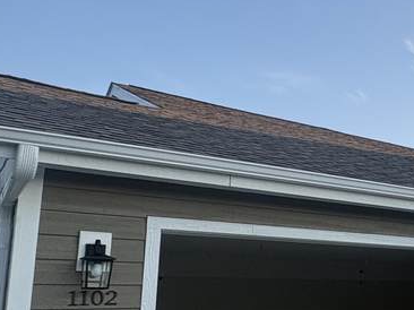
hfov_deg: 30.3
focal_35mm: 49
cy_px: 224
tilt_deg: +9.3
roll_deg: +2.3
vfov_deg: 29.3
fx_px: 586
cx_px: 546
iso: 40
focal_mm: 2.22
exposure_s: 1/544
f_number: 2.2
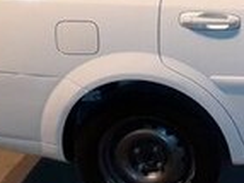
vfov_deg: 11.8
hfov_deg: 14.1
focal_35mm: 125
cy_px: 85
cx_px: 428
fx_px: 880
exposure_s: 1/17
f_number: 1.9
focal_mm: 3.6
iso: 250
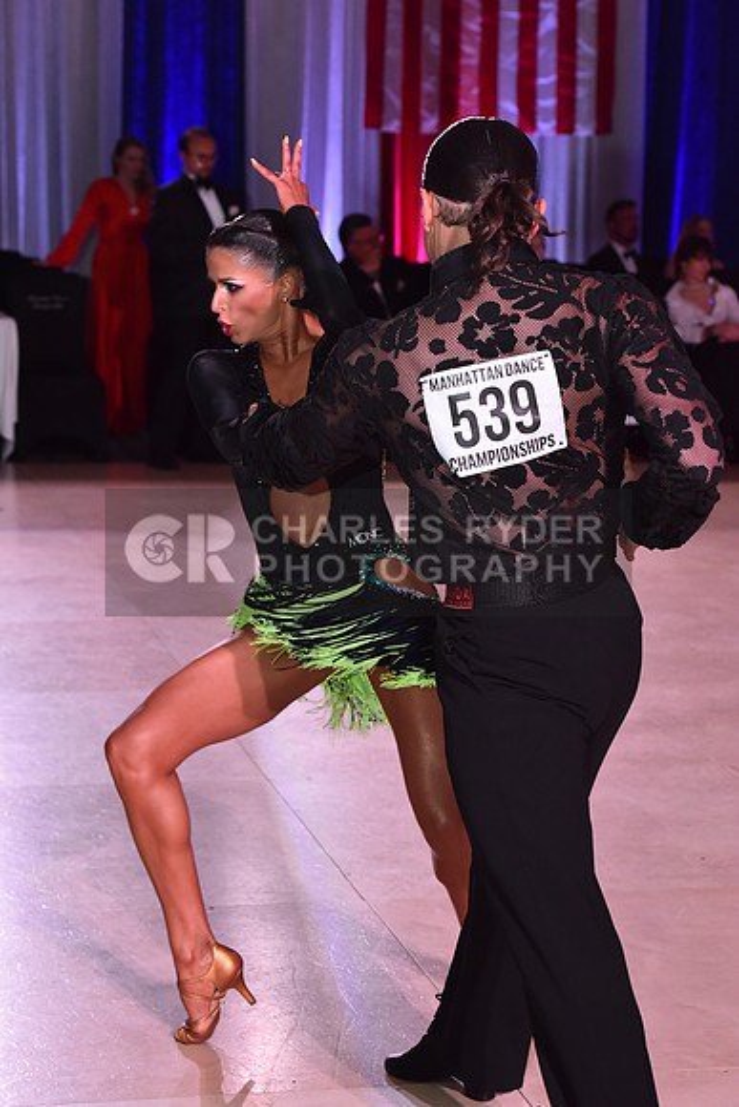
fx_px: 2923
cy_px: 554
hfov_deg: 14.4
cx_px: 370
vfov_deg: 21.5
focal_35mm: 95
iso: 2500
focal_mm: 95
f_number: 7.1
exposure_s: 1/320
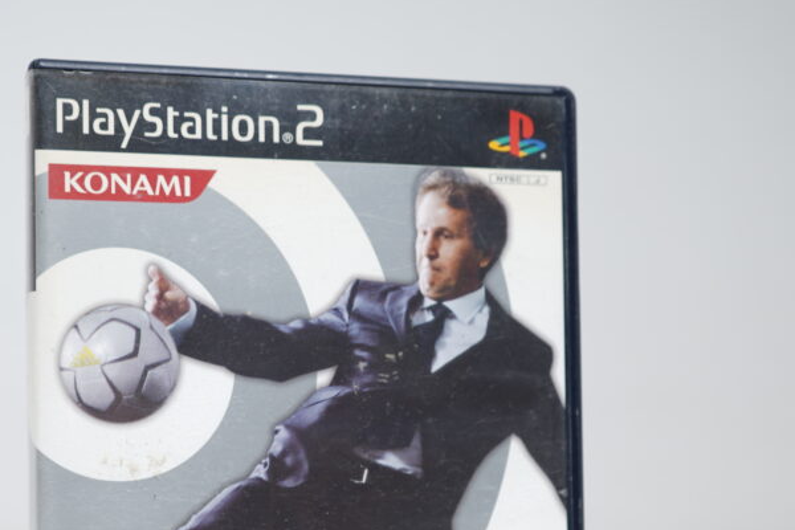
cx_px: 318
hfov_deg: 31.3
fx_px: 1413
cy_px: 460
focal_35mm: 64
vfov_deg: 20.9
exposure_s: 1/5
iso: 64
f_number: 5
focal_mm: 32
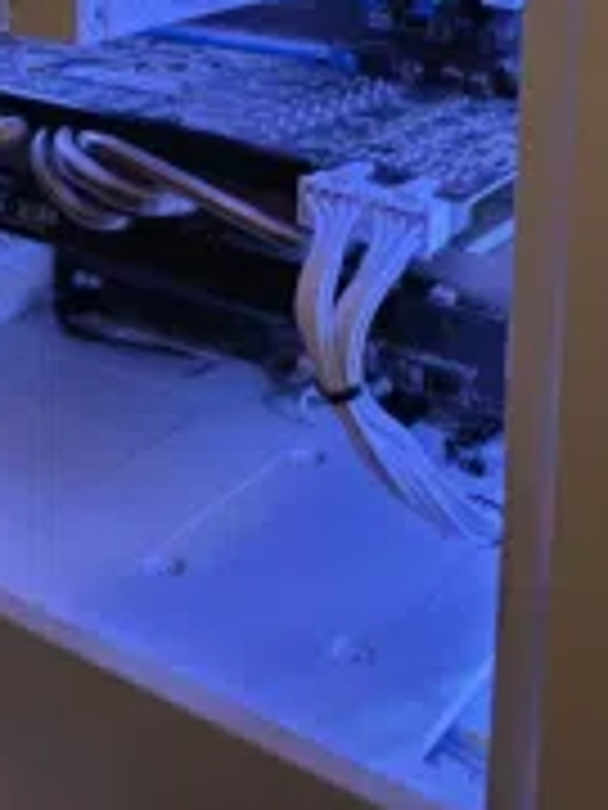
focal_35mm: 51
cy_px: -36
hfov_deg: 28.6
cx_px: 306
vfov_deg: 33.6
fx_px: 1194
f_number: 1.4
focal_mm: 6.5
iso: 200
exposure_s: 1/100
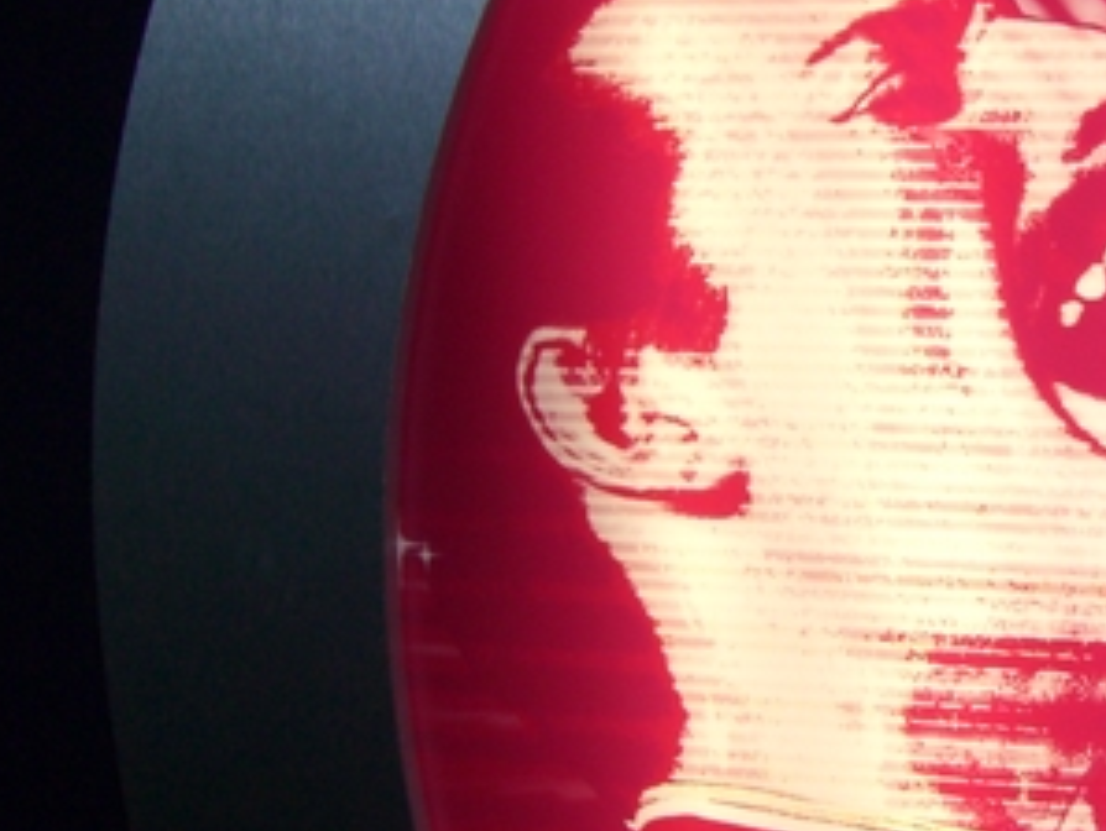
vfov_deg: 14.5
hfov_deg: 18.2
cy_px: 464
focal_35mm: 102
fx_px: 3262
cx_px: 1358
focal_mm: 7.9
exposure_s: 1/125
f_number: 2.8
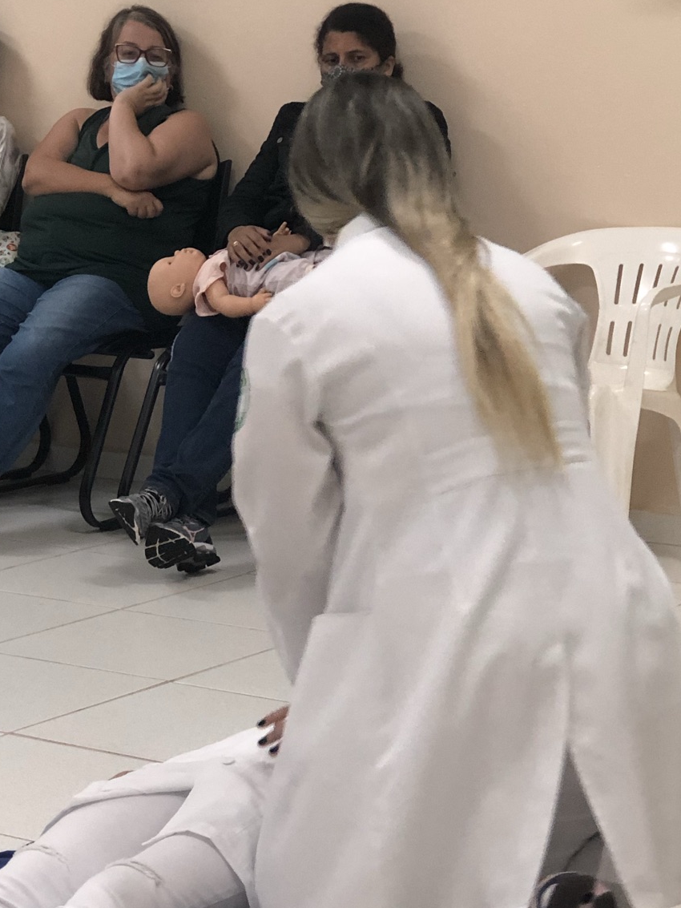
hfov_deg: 14.3
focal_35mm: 103
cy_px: 592
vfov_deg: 19.0
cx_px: 207
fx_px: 2701
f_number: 2.8
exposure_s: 1/30
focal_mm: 6.6
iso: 160
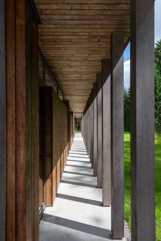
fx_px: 161
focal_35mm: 24
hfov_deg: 53.2
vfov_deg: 73.7
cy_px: 120
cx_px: 80
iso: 50
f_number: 11
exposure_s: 1/50
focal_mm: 24
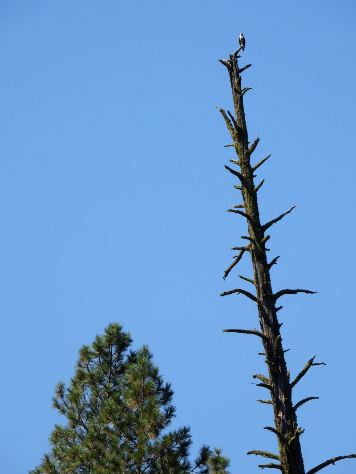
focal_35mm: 700
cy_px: 237
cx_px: 178
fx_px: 9601
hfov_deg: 2.1
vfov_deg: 2.8
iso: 100
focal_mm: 126
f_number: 5
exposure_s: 1/500
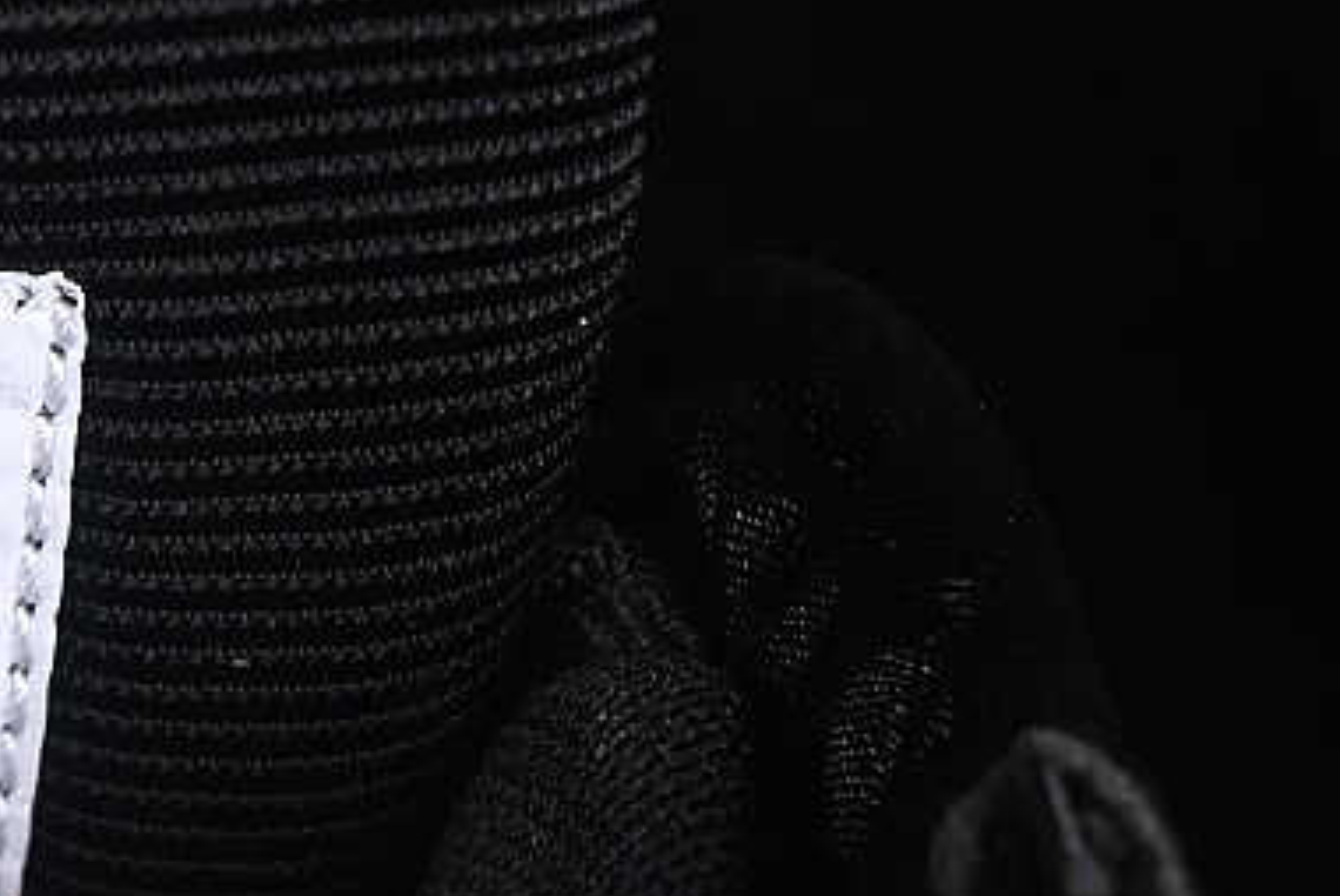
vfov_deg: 6.5
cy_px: 635
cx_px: -331
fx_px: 7934
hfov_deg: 9.5
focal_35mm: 213
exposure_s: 1/60
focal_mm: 50
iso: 160
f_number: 6.3
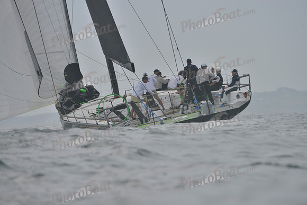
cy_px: 102
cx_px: 154
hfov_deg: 8.6
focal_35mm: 240
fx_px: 2047
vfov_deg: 5.7
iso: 280
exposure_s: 1/800
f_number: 7.1
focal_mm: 240
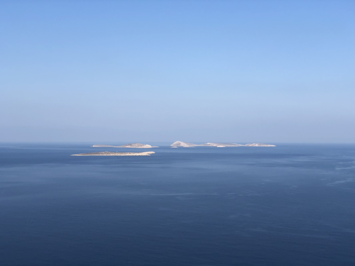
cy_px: 133
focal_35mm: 52
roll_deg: +0.9
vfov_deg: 28.0
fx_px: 533
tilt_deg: +1.2
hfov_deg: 36.8
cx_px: 178
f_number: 2.4
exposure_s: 1/1297
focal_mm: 6
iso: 16
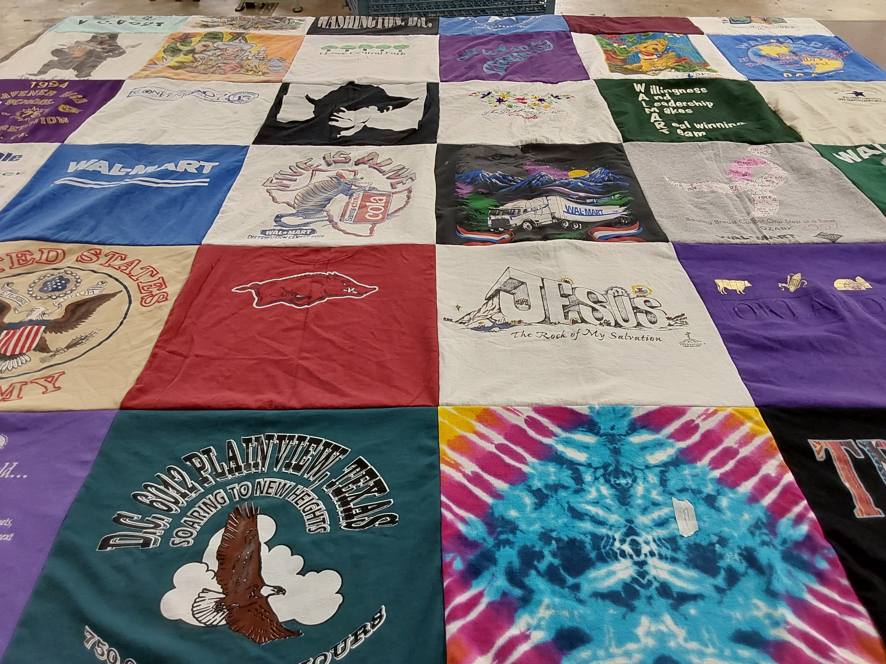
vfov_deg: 49.7
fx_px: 717
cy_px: 332
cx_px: 443
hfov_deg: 63.4
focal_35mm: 28
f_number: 1.9
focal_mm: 2.91
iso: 100
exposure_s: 1/60
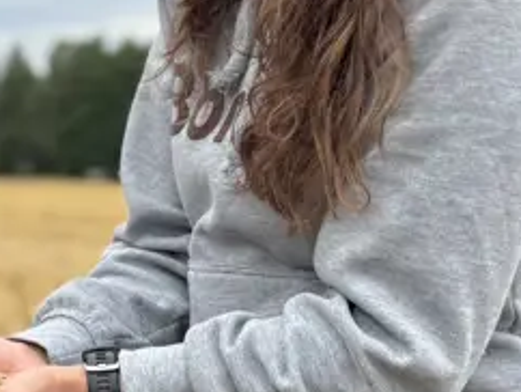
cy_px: 134
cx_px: -41
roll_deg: -0.2
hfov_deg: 17.2
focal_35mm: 111
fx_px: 1672
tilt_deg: +0.0
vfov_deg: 13.3
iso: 80
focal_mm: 6.76
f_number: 1.78
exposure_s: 1/2174
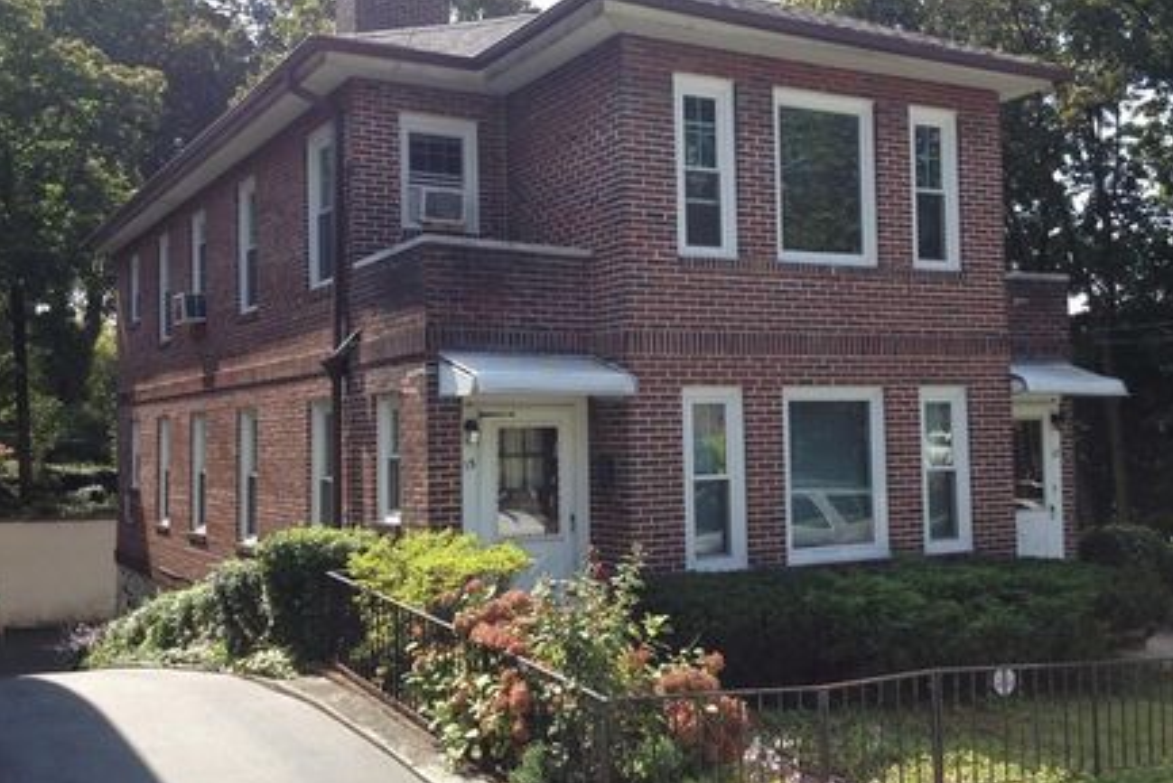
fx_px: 1369
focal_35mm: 42
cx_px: 623
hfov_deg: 46.4
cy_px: 364
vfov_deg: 31.9
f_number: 2.4
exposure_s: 1/606
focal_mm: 4.28
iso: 50
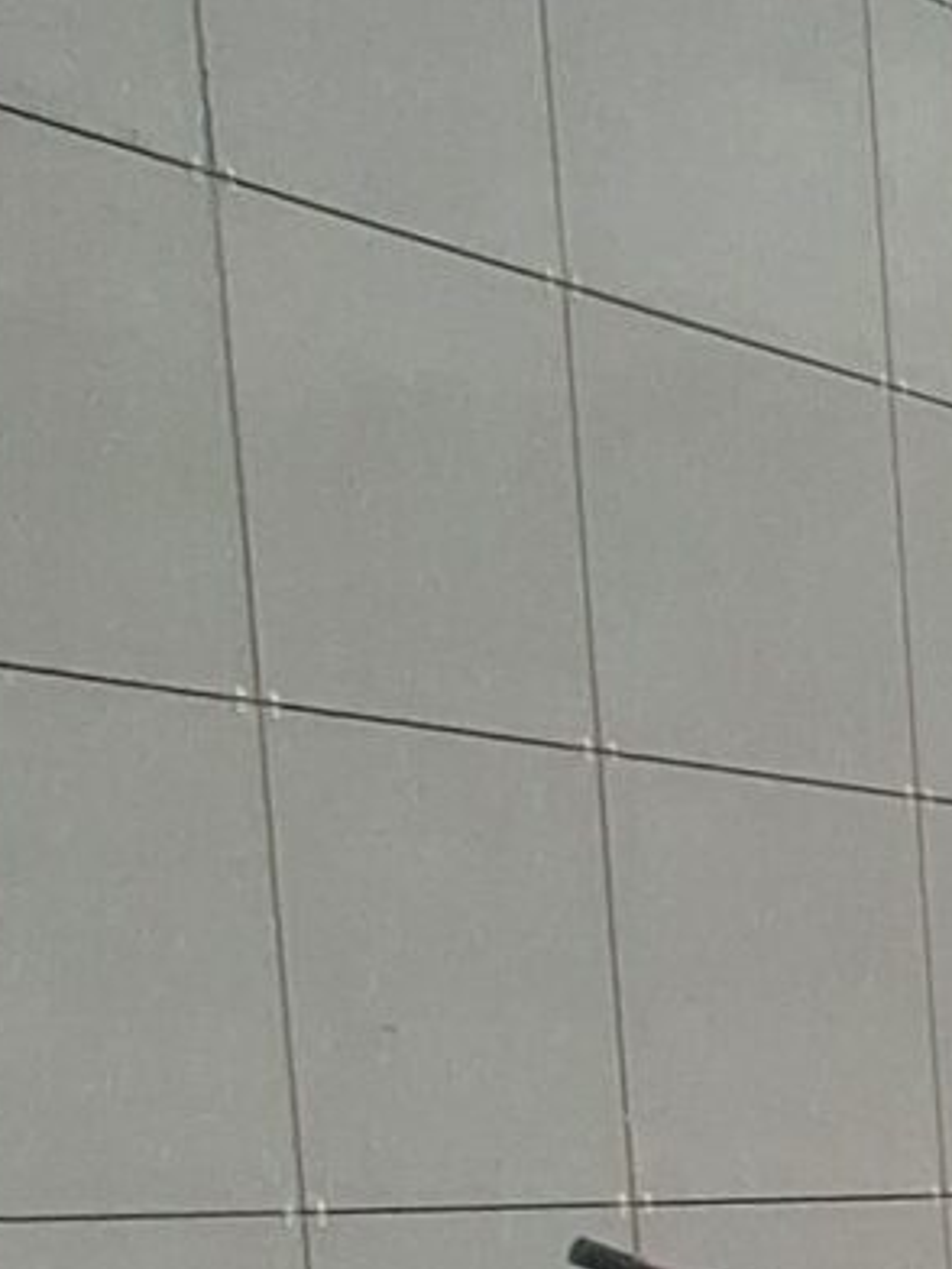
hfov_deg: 10.7
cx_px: 2956
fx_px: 3117
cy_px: 1447
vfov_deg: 21.6
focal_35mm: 85
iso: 40
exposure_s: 1/1681
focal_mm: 1.74
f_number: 2.2
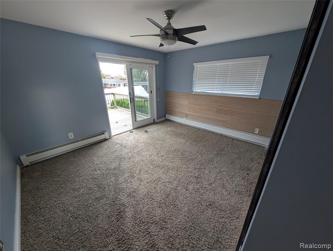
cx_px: 166
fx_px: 116
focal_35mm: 12
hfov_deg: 110.5
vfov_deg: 94.6
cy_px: 126
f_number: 1.95
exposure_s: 1/40
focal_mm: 2.23
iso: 122
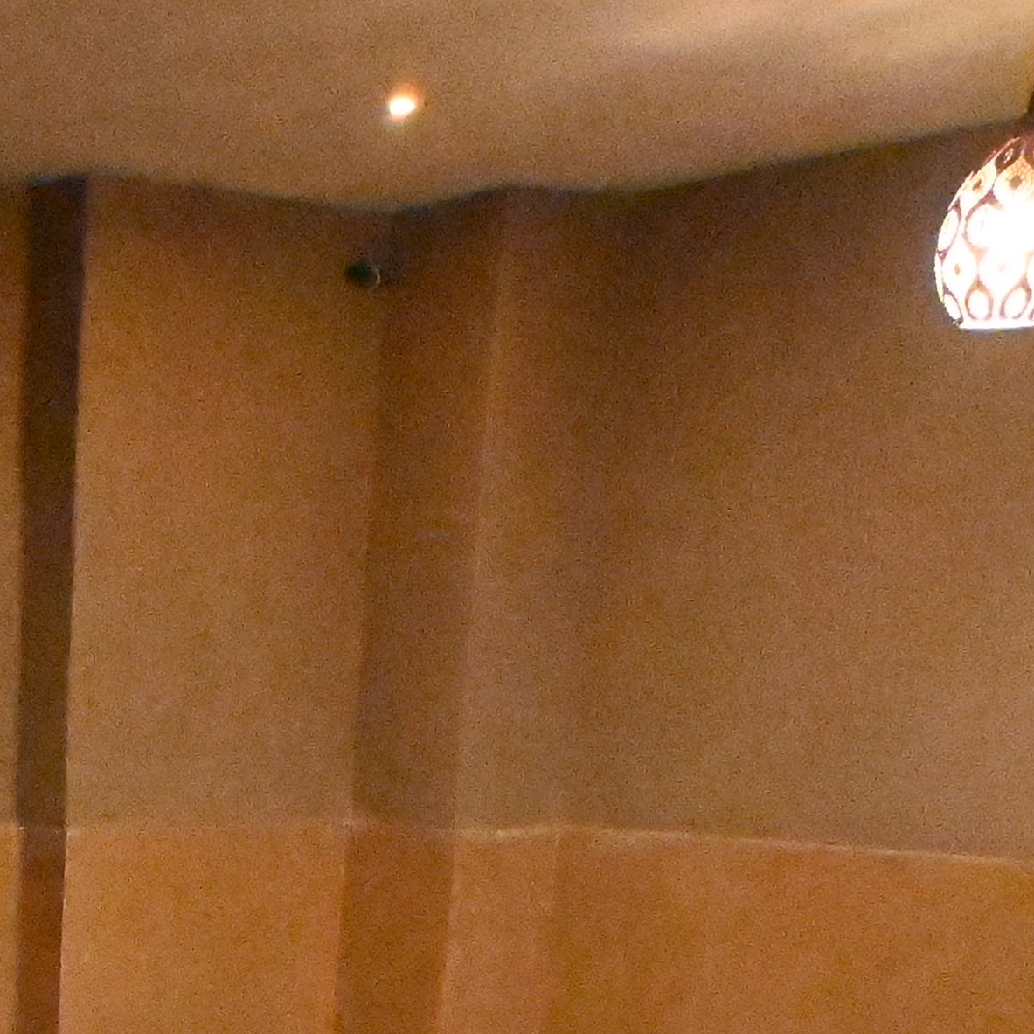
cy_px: 1473
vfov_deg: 21.0
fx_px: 2433
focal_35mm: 72
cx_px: -198
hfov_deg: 22.2
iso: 32000
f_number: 3.5
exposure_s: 1/125
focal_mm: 12
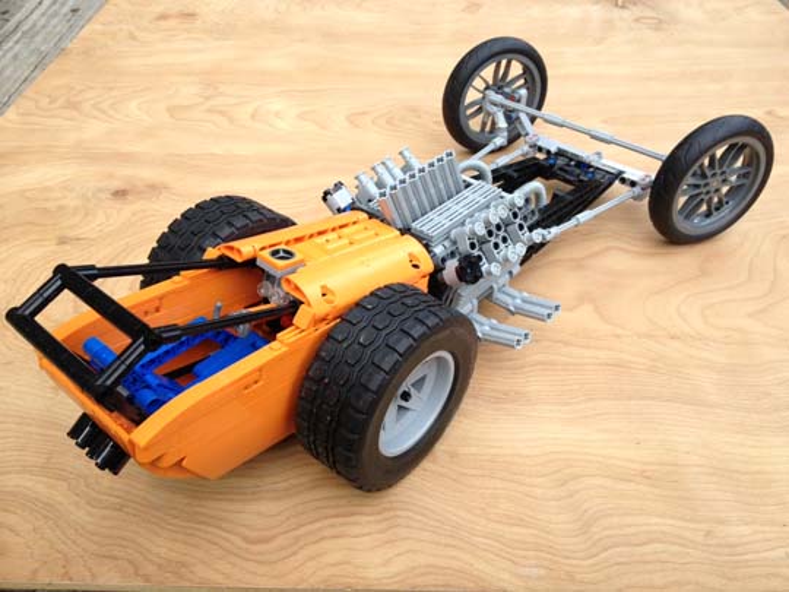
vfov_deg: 40.7
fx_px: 798
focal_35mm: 35
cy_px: 296
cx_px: 394
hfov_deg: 52.6
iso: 64
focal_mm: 4.28
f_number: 2.4
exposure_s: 1/120
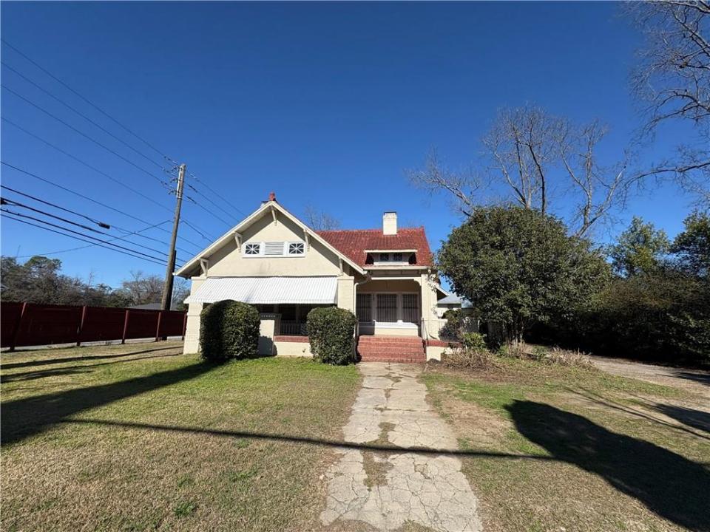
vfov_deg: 85.7
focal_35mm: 14
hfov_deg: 102.1
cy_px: 266
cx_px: 355
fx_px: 287
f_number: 2.2
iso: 50
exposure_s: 1/3390
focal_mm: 2.22
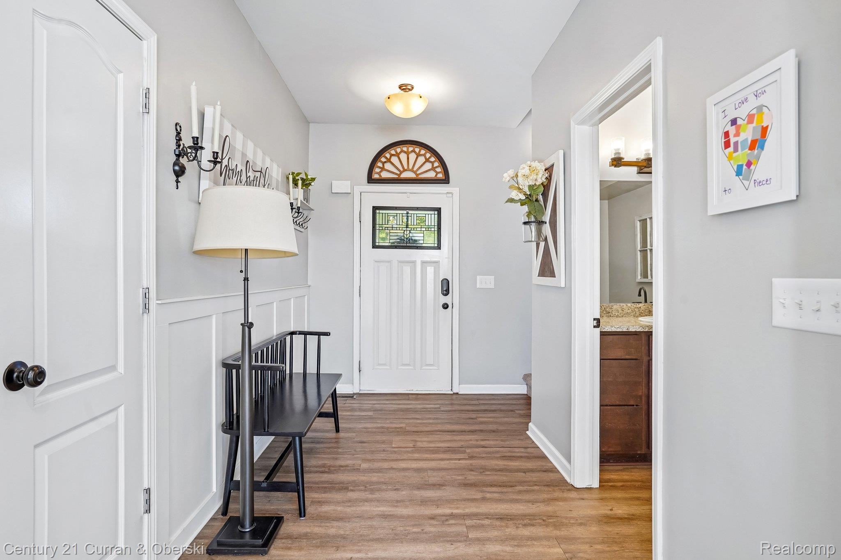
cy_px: 280
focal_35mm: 18
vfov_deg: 67.4
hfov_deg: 90.0
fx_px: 420
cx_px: 420
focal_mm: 18
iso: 250
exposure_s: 1/10
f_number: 8
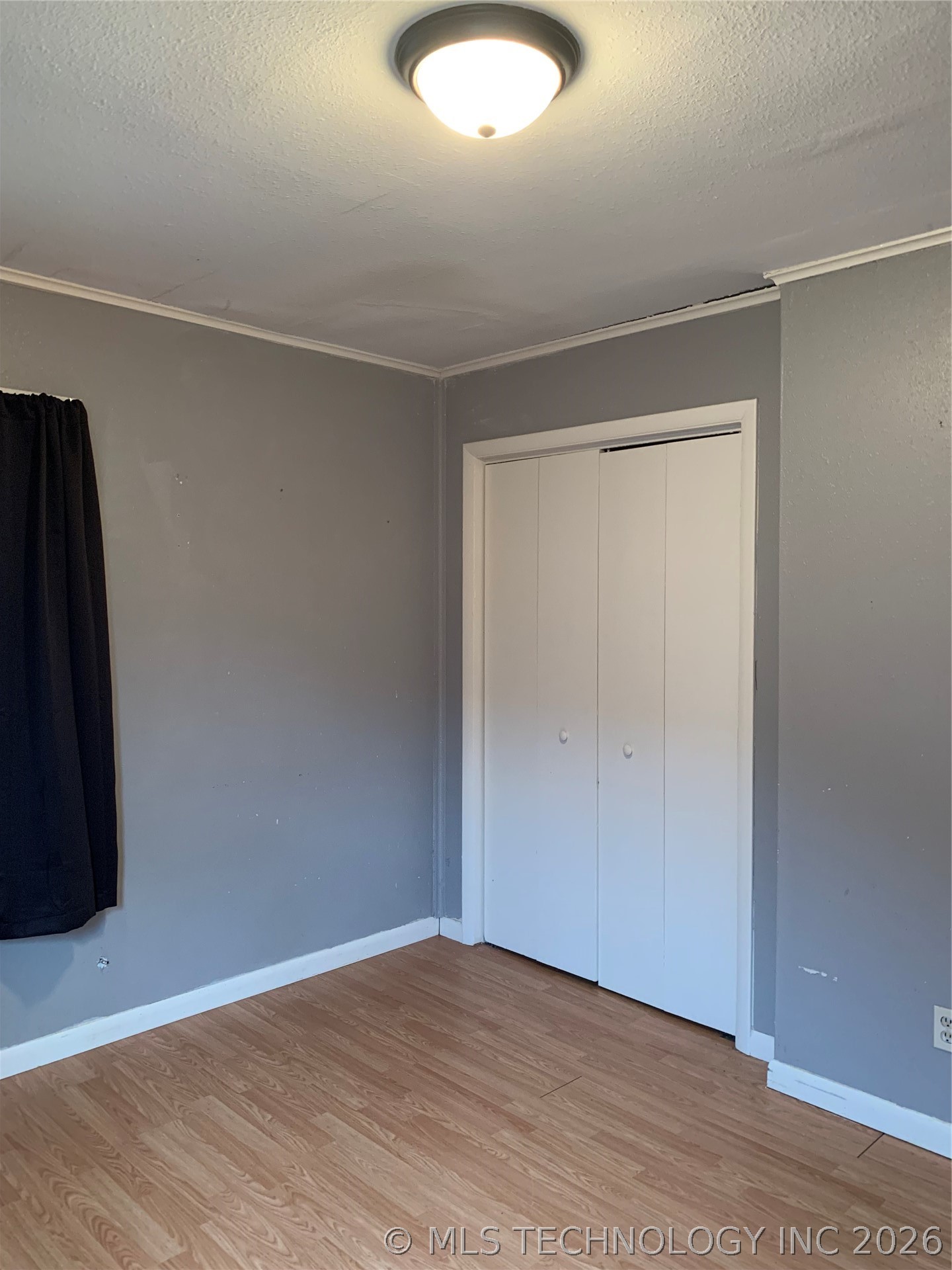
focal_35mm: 26
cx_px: 476
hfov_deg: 53.1
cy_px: 635
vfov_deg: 67.3
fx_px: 953
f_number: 1.8
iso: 250
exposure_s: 1/60
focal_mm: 4.25
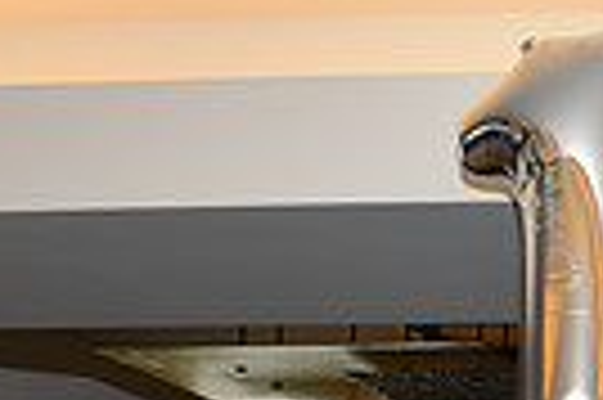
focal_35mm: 104
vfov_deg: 12.3
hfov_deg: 17.2
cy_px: 658
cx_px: 976
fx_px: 1740
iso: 200
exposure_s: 1/60
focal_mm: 24
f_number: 5
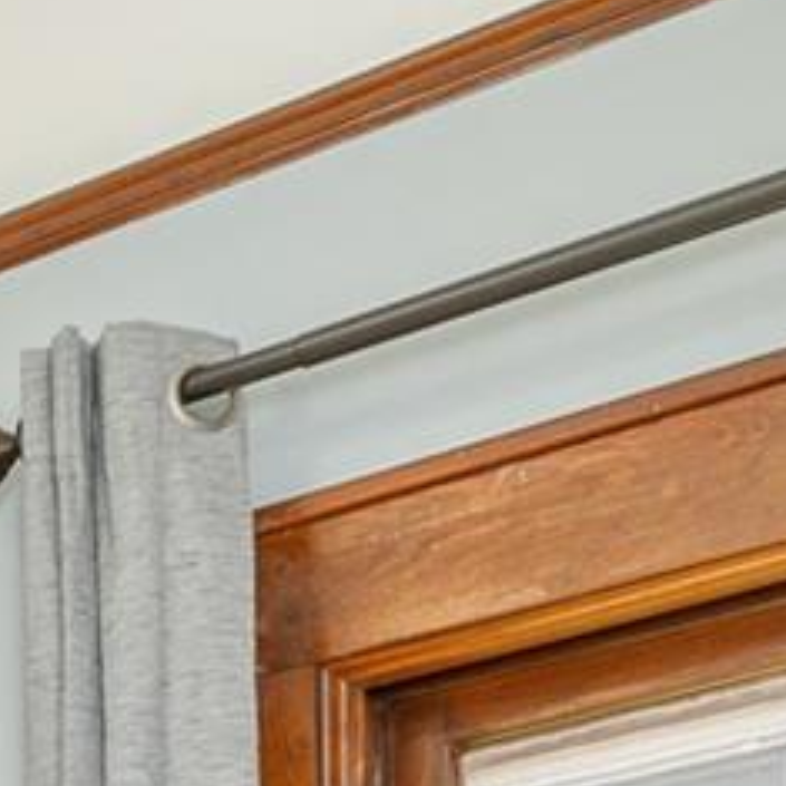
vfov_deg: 11.1
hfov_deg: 10.0
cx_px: -1639
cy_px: 2017
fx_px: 3237
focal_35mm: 126
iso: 320
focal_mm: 17
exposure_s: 1/125
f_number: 9
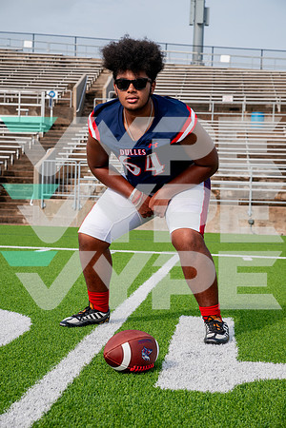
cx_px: 143
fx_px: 834
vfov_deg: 28.8
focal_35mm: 70
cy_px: 214
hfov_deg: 19.5
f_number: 7.1
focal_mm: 70
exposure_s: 1/320
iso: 125
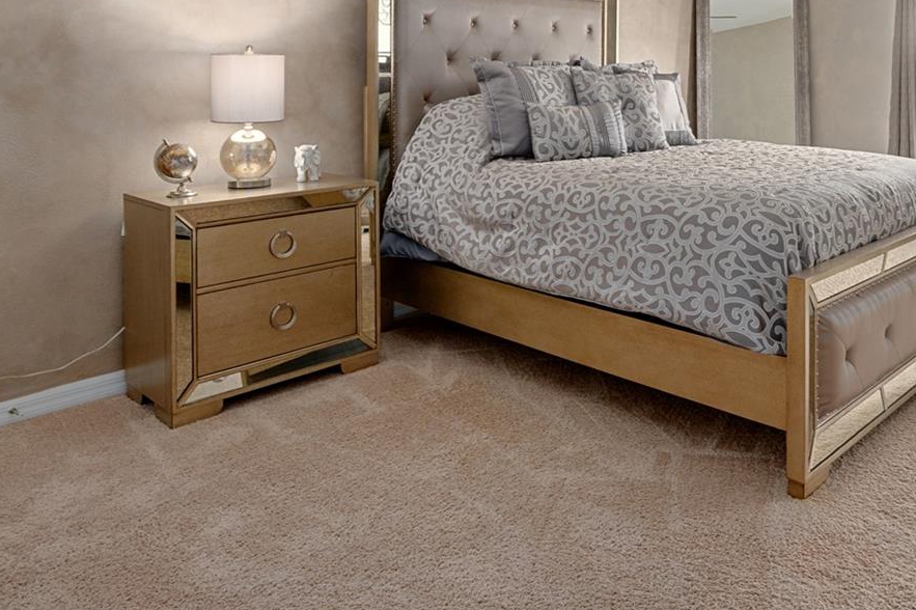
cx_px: 651
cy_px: 107
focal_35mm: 29
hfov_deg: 61.2
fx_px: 738
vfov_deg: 42.5
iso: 320
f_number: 9
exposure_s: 1/1.67
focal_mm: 16
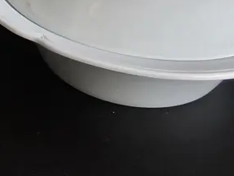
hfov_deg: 18.8
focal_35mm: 98
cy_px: -79
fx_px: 663
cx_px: -56
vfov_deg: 14.2
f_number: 2
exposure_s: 1/100
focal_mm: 2.87
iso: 80
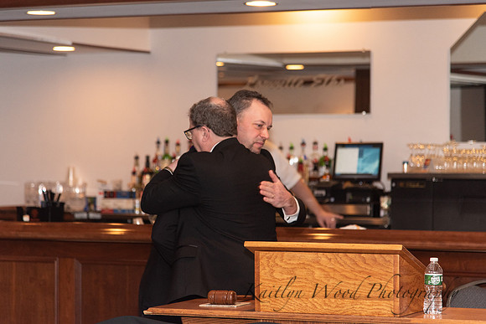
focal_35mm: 124
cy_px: 162
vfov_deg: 11.1
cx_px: 243
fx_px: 1675
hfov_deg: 16.5
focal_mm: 120
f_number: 4
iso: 800
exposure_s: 1/200
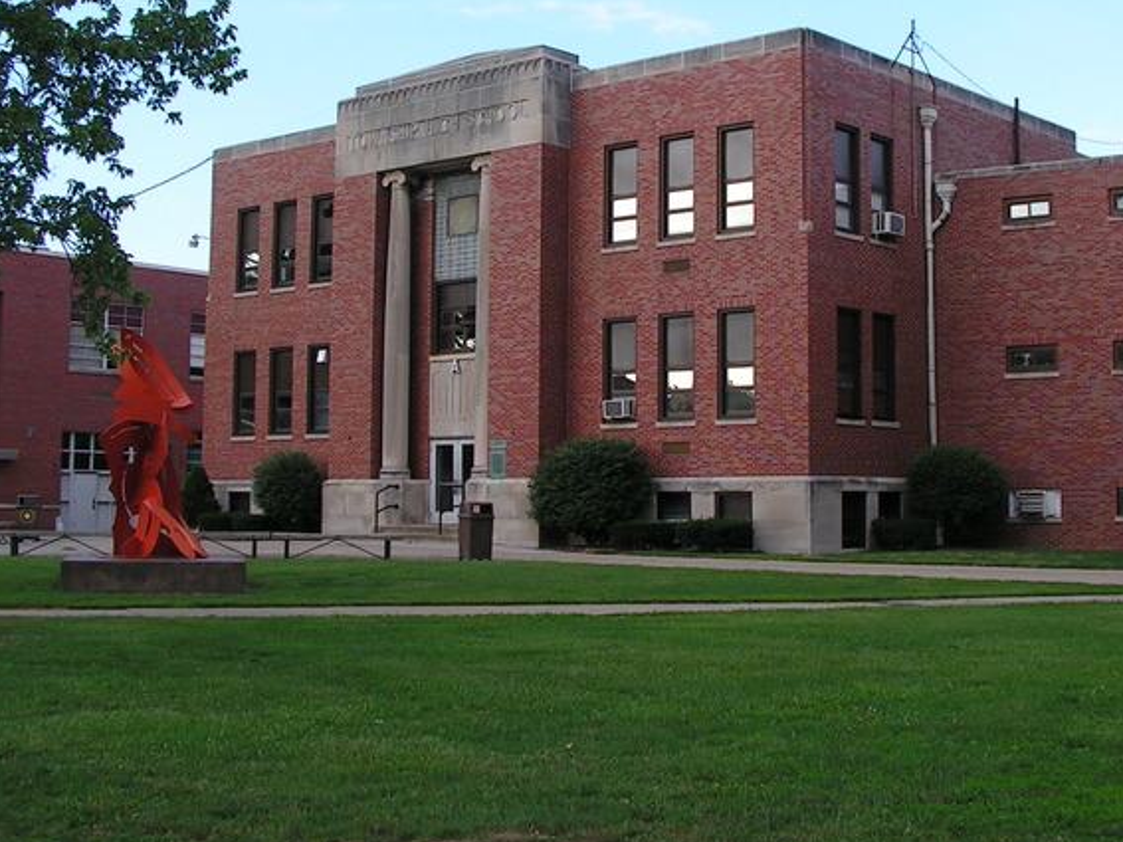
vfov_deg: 27.9
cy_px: 303
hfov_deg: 36.7
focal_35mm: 52
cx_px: 668
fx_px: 1687
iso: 64
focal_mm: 6
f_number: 4.8
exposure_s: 1/160
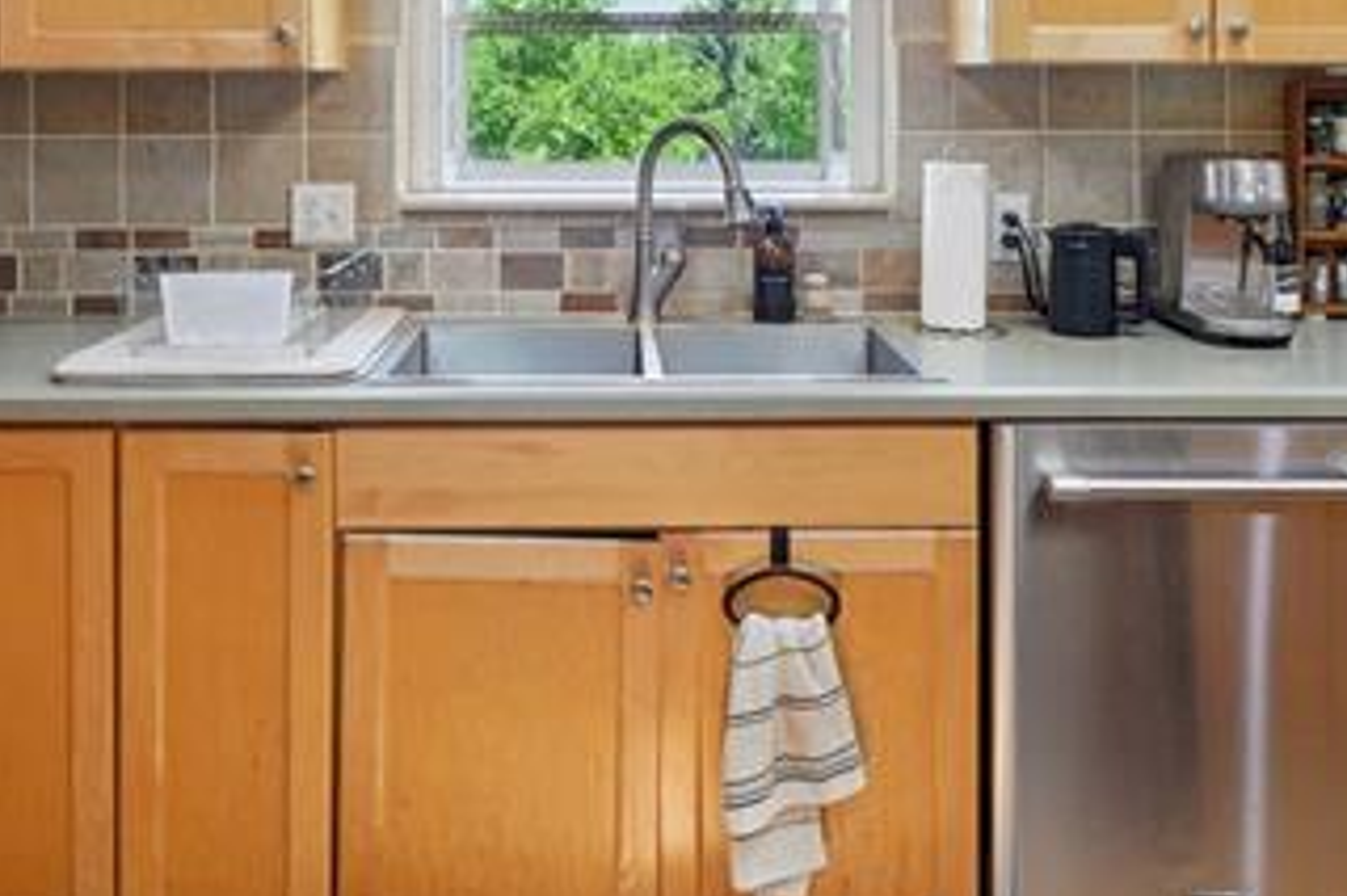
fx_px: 1346
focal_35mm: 36
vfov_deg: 35.2
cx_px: 652
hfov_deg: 53.1
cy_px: 135
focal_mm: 12
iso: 400
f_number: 8
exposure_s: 1/20
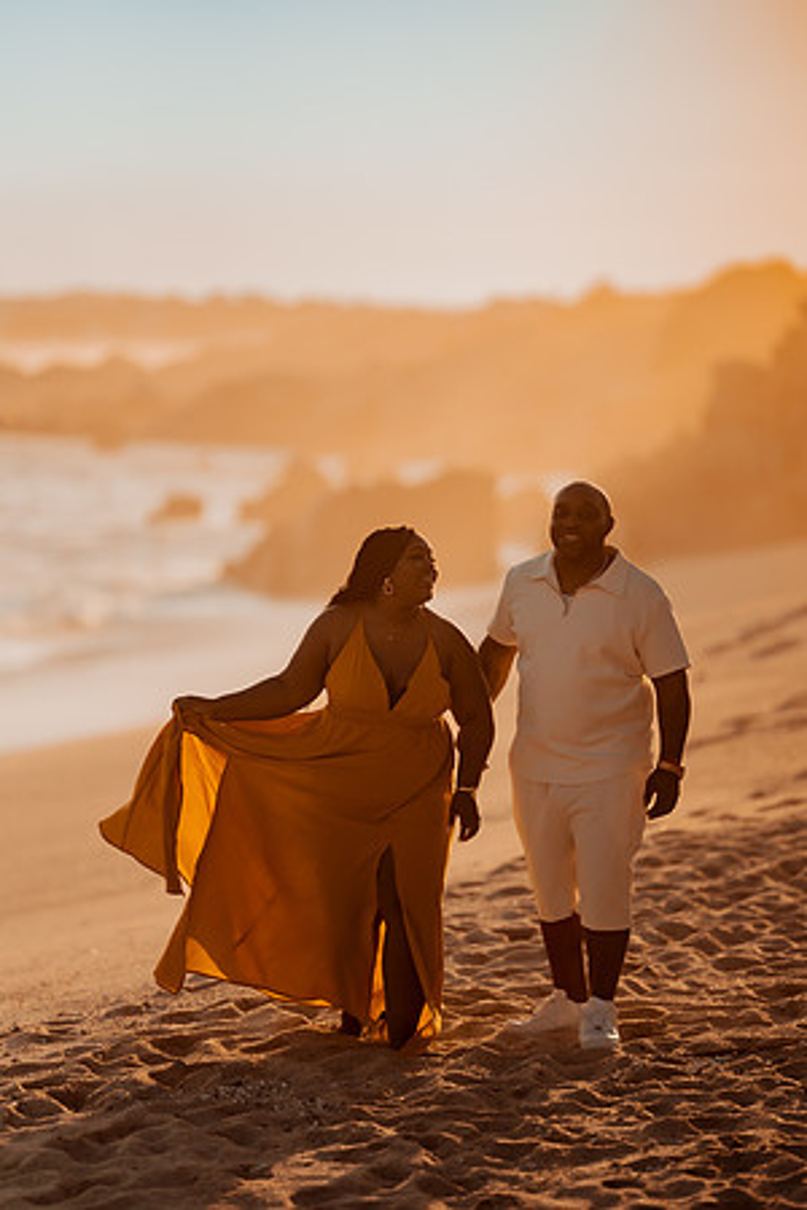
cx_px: 404
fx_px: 4539
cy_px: 605
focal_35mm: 135
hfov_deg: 10.2
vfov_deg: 15.2
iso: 100
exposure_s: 1/8000
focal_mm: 135
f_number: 1.8
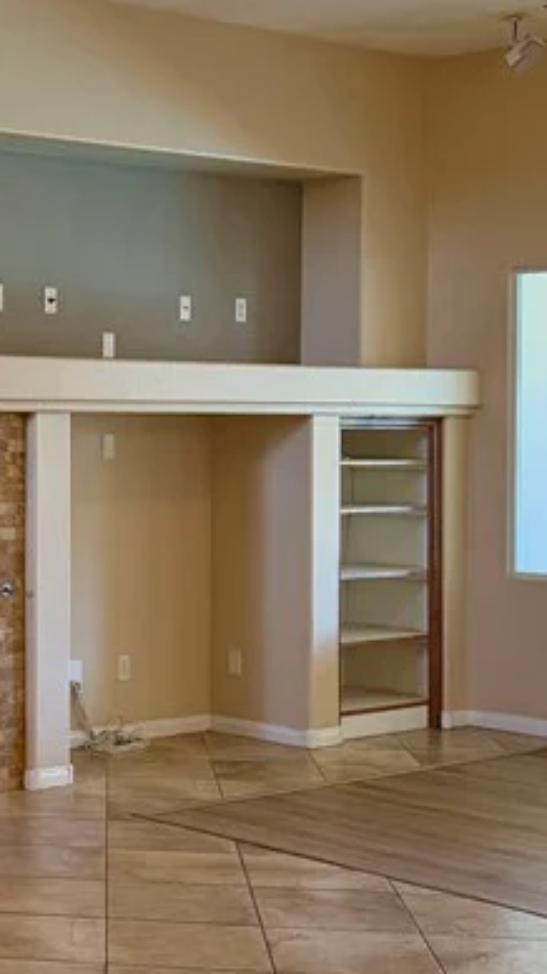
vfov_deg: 30.6
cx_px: -166
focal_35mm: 69
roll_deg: -0.1
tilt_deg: -0.4
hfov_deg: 16.5
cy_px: 439
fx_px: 1781
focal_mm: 6.76
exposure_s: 1/60
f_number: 1.78
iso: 250
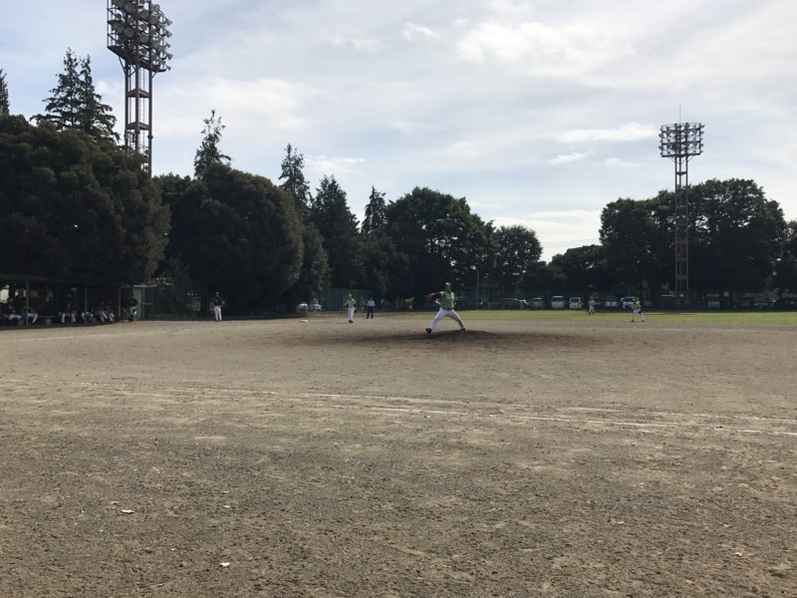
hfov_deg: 63.4
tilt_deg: +1.1
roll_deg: +0.4
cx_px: 398
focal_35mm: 28
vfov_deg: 49.7
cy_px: 299
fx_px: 645
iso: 20
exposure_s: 1/5319
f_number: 1.8
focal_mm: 3.99
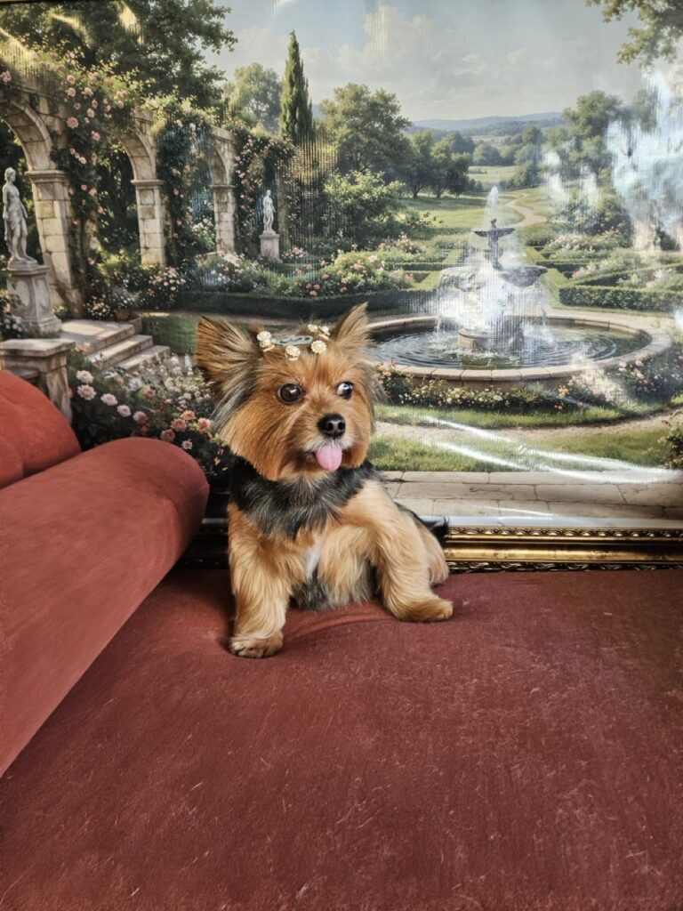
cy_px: 456
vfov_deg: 73.9
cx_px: 342
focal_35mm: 23
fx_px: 605
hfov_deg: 58.9
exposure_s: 1/207
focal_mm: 5.4
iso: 200
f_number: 1.8
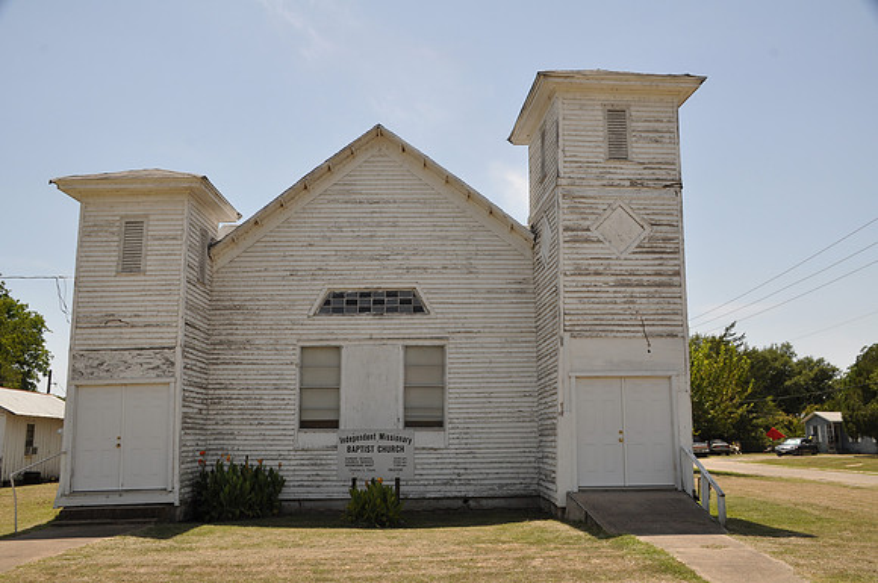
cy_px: 292
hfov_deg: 57.3
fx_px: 804
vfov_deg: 39.9
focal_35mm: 33
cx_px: 439
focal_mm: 22
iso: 200
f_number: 11
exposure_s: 1/125
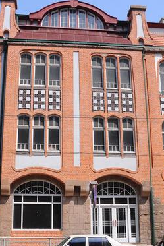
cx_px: 68
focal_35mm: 48
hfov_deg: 28.1
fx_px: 328
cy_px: 135
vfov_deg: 41.1
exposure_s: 1/500
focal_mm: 28
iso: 200
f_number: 8
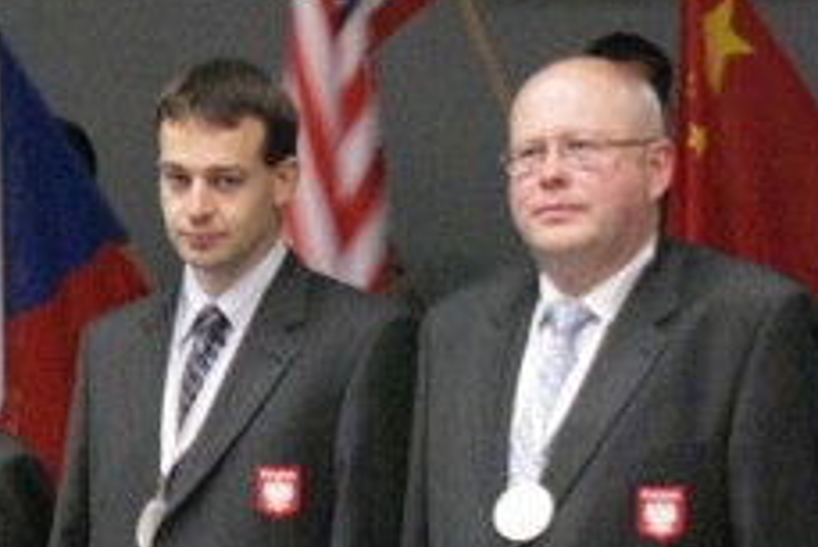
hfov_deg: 9.7
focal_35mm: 207
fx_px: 4696
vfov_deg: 6.7
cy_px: 443
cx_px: -396
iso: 1600
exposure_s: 1/10
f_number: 5.6
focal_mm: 45
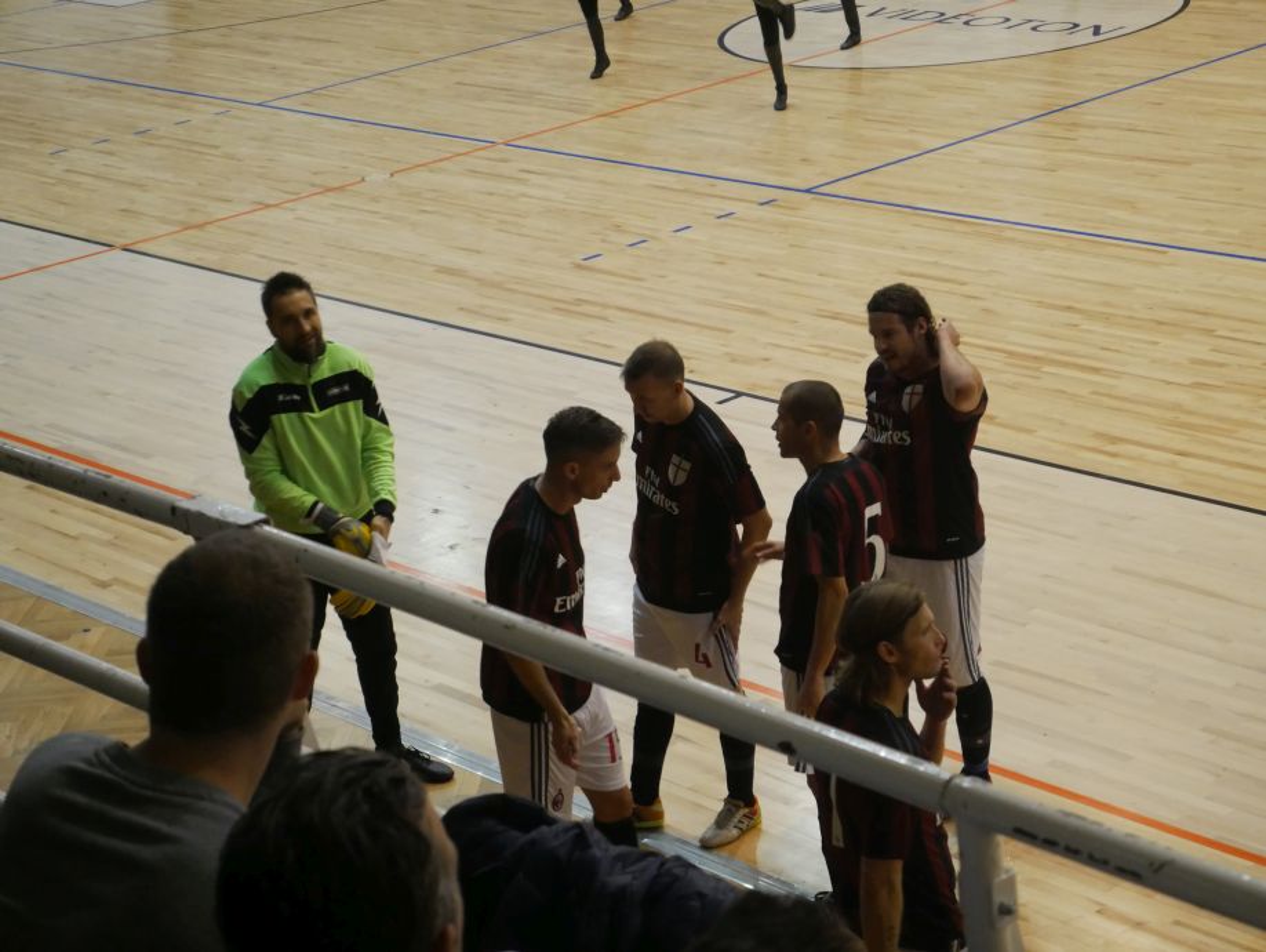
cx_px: 633
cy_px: 476
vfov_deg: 17.6
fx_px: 3075
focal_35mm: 84
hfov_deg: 23.3
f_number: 5.6
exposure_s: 1/100
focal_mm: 42
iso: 3200
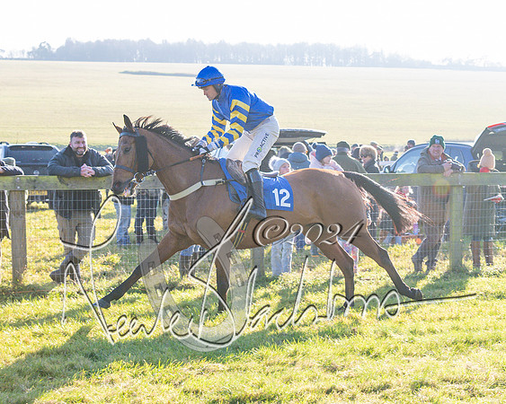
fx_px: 1379
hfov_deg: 20.5
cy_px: 278
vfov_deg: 16.6
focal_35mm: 92
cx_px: 432
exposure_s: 1/1000
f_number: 4
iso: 640
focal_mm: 37
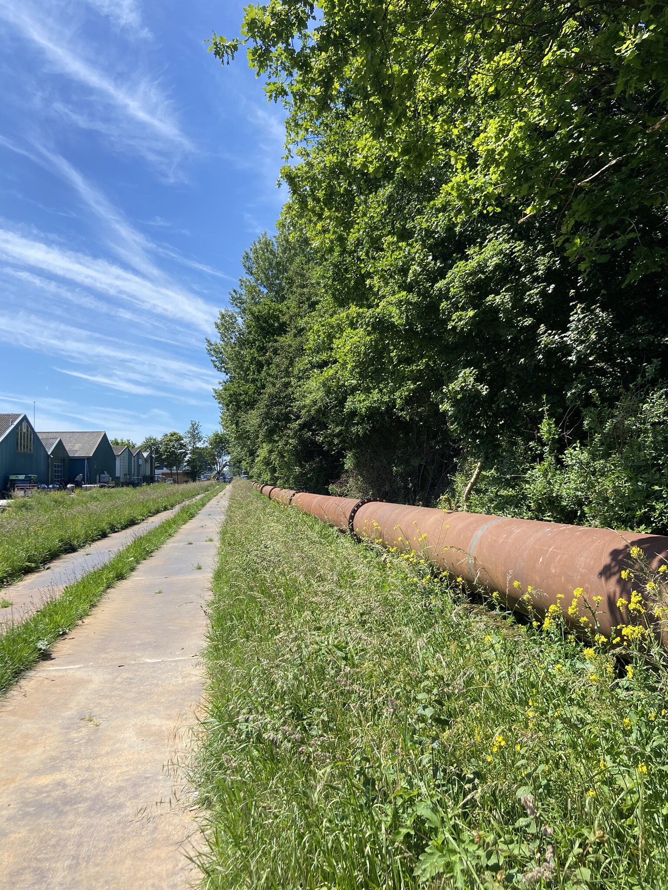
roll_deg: +0.9
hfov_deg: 53.1
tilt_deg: +3.6
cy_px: 445
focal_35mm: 26
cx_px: 334
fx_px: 669
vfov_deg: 67.3
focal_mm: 4.25
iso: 32
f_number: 1.8
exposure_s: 1/1808
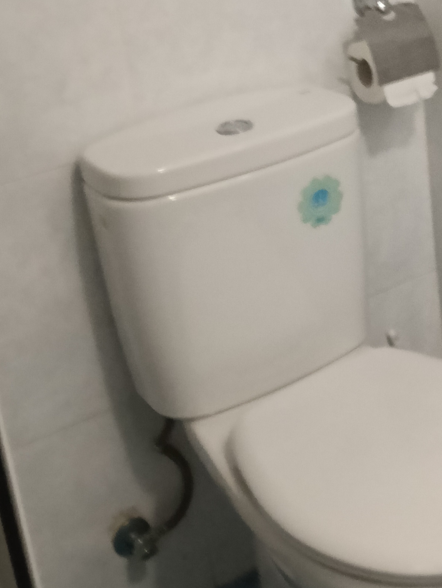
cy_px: 59
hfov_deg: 19.5
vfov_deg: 26.8
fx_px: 1189
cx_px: 566
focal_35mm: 70
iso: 1250
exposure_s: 1/25
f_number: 1.8
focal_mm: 3.98
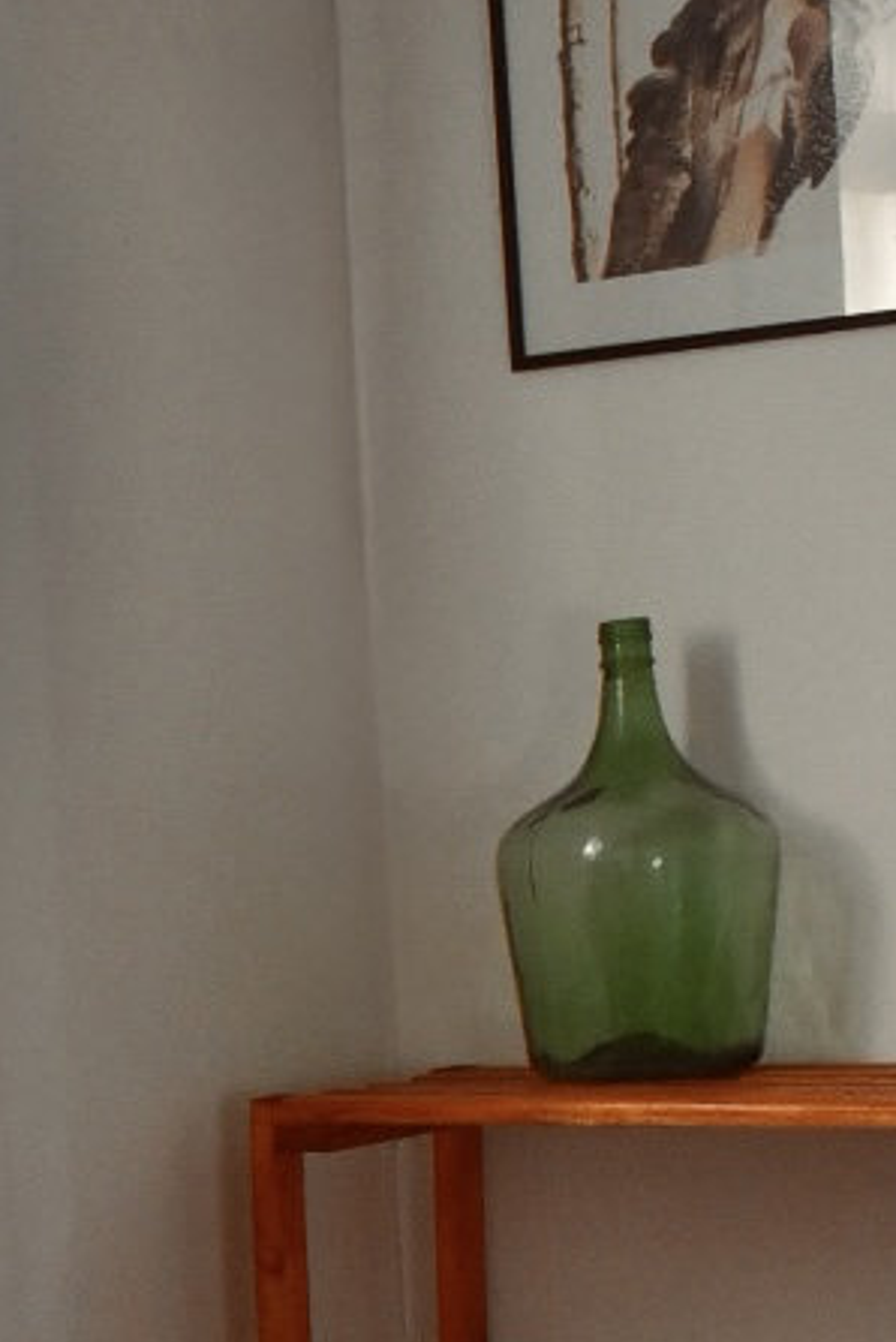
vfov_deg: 20.2
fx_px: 3653
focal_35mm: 98
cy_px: 1300
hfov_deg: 13.6
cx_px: -186
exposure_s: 1/125
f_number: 4
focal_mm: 18
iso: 2500
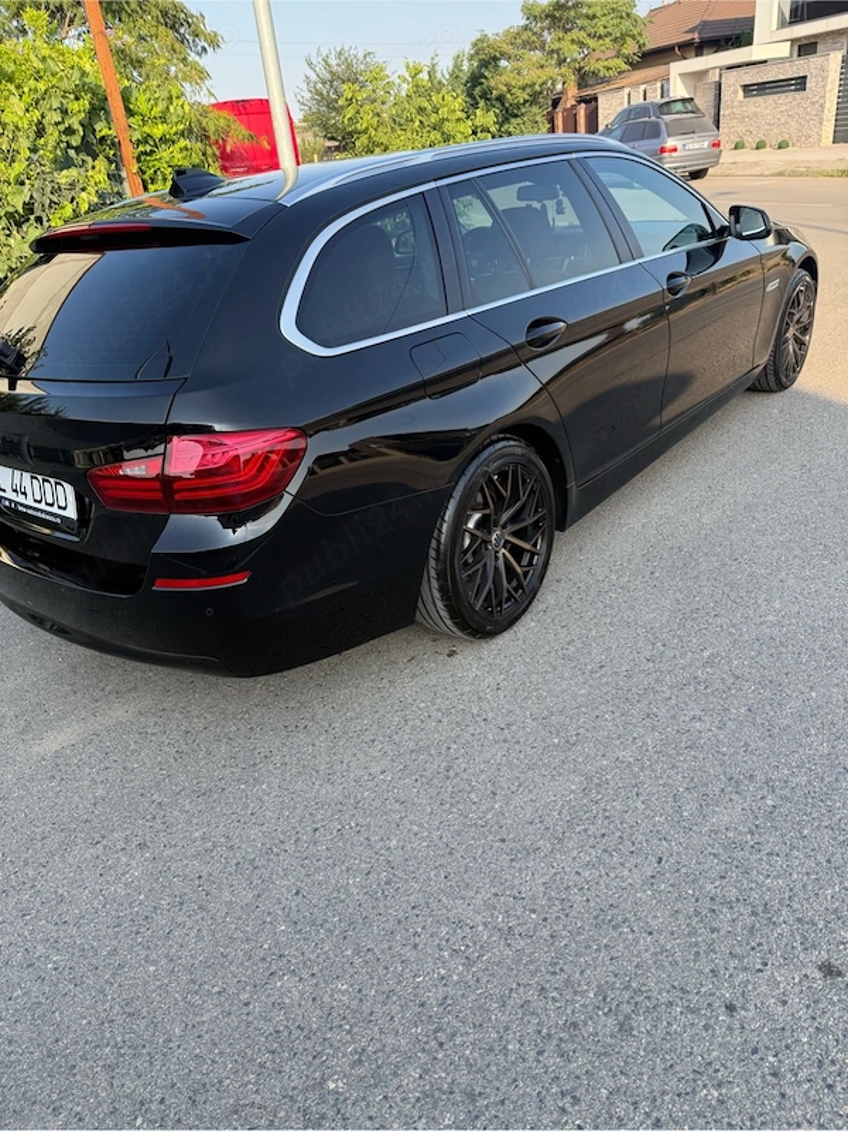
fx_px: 784
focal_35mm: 24
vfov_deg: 71.6
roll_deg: +7.7
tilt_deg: -27.8
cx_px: 424
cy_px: 566
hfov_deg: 56.8
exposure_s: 1/1156
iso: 100
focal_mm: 6.76
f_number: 1.78
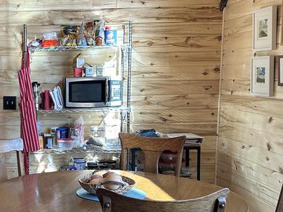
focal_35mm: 57
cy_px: 151
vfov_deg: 25.4
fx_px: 466
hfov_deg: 31.9
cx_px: 20
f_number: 1.78
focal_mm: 6.86
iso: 125
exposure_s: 1/120
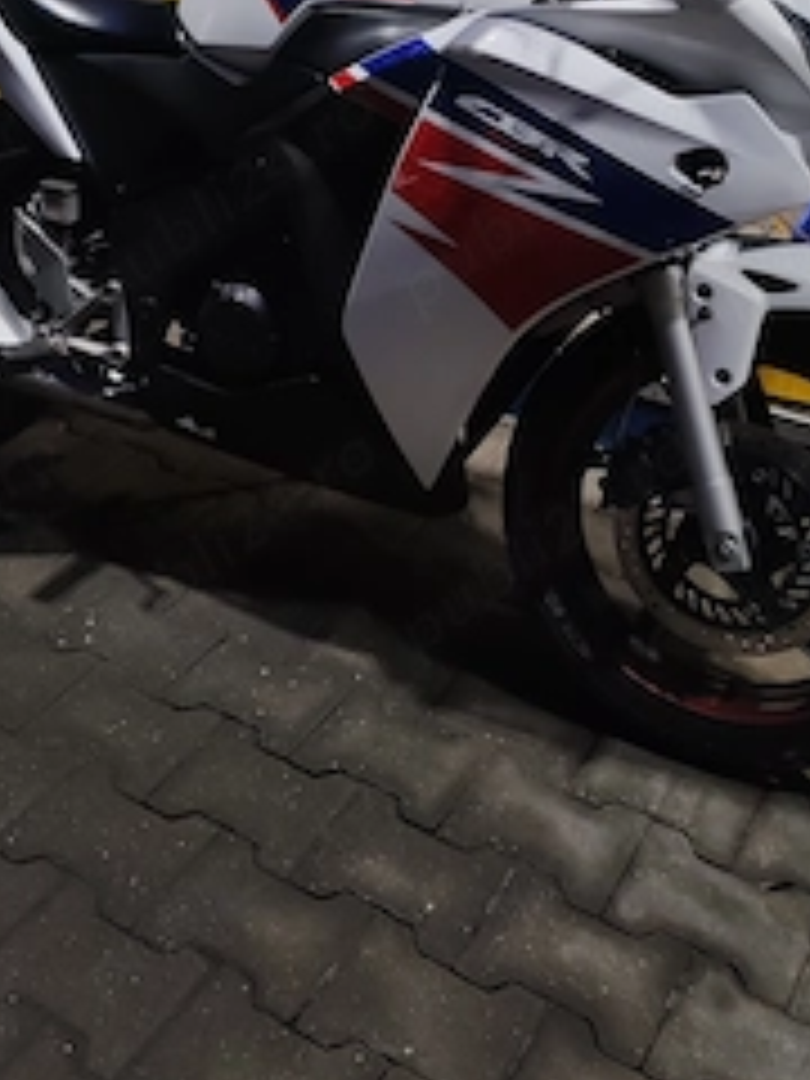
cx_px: 387
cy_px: 274
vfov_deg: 40.9
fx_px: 1404
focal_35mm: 45
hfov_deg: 32.2
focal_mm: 6.12
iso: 640
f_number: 1.9
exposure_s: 1/100
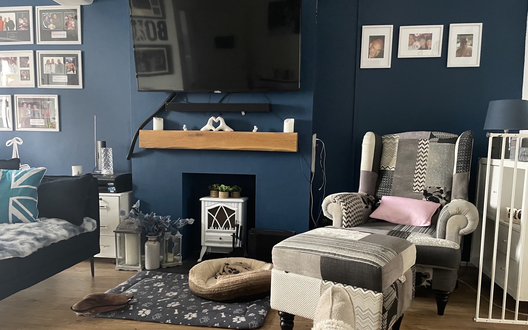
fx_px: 403
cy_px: 194
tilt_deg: -6.6
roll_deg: -0.1
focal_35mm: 28
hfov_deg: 66.5
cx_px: 261
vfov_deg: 44.4
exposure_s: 1/30
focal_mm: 4.2
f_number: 1.6
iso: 640
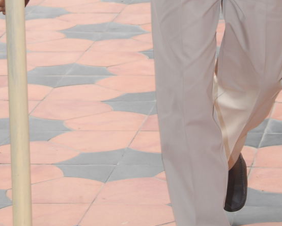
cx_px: 179
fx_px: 1769
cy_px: -46
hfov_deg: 9.1
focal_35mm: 212
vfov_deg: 7.2
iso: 200
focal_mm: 52
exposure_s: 1/125
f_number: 5.6
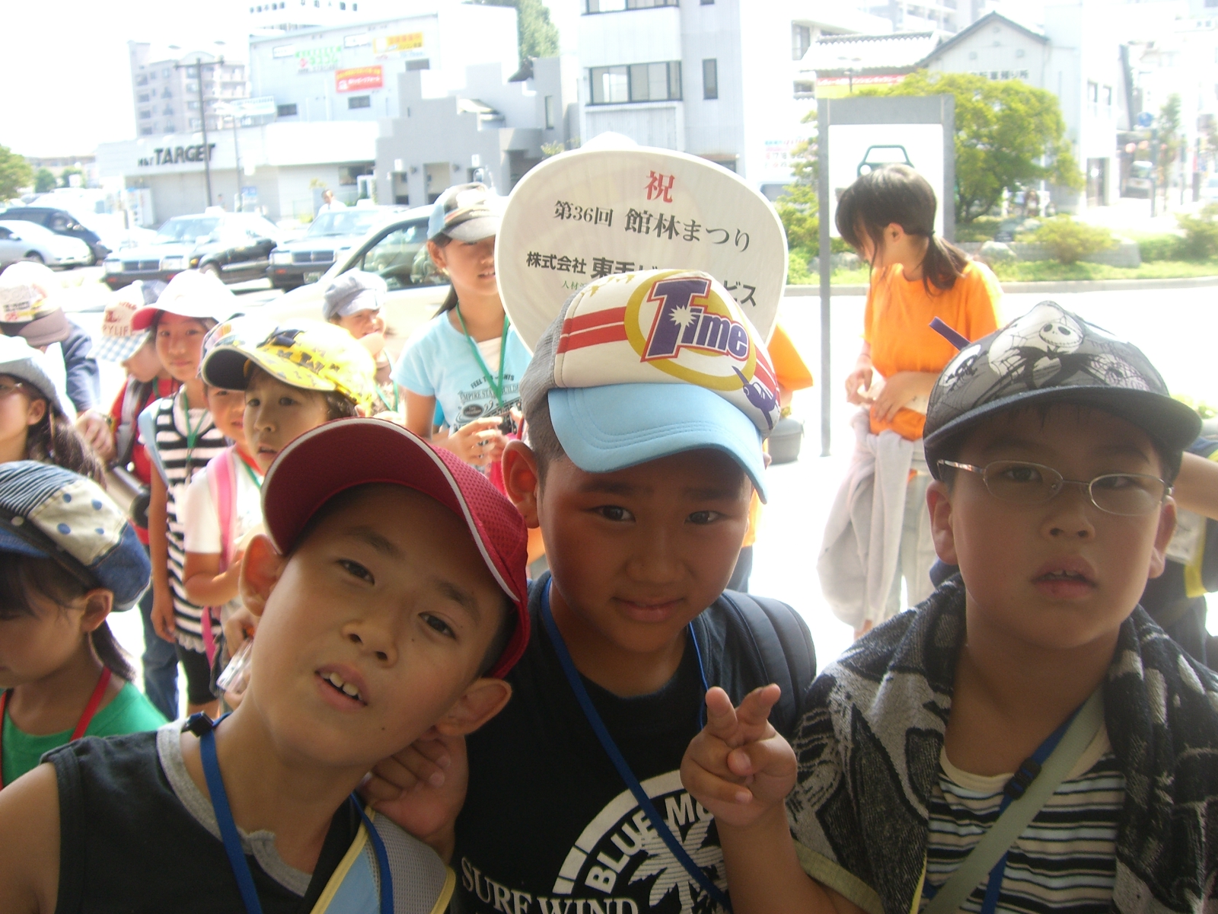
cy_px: 457
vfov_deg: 37.7
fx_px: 1337
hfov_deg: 49.0
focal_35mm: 38
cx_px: 609
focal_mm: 6.2
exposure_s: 1/160
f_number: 2.7
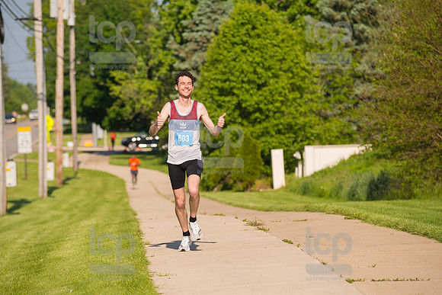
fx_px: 2456
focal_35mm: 200
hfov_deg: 10.3
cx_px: 221
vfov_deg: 6.9
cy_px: 148
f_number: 5.6
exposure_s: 1/2000
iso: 400
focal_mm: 200
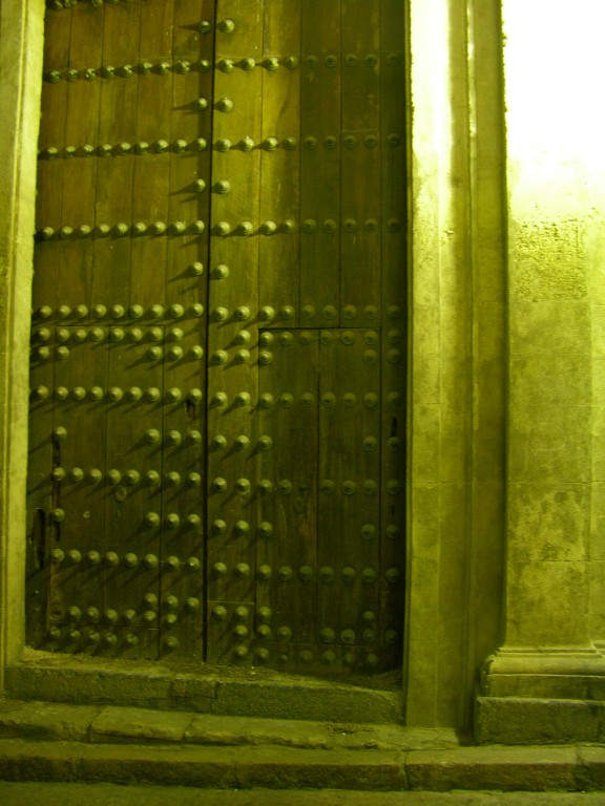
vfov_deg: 52.6
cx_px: 302
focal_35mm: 35
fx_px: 816
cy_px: 403
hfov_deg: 40.7
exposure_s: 2
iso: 200
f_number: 2.8
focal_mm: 8.9
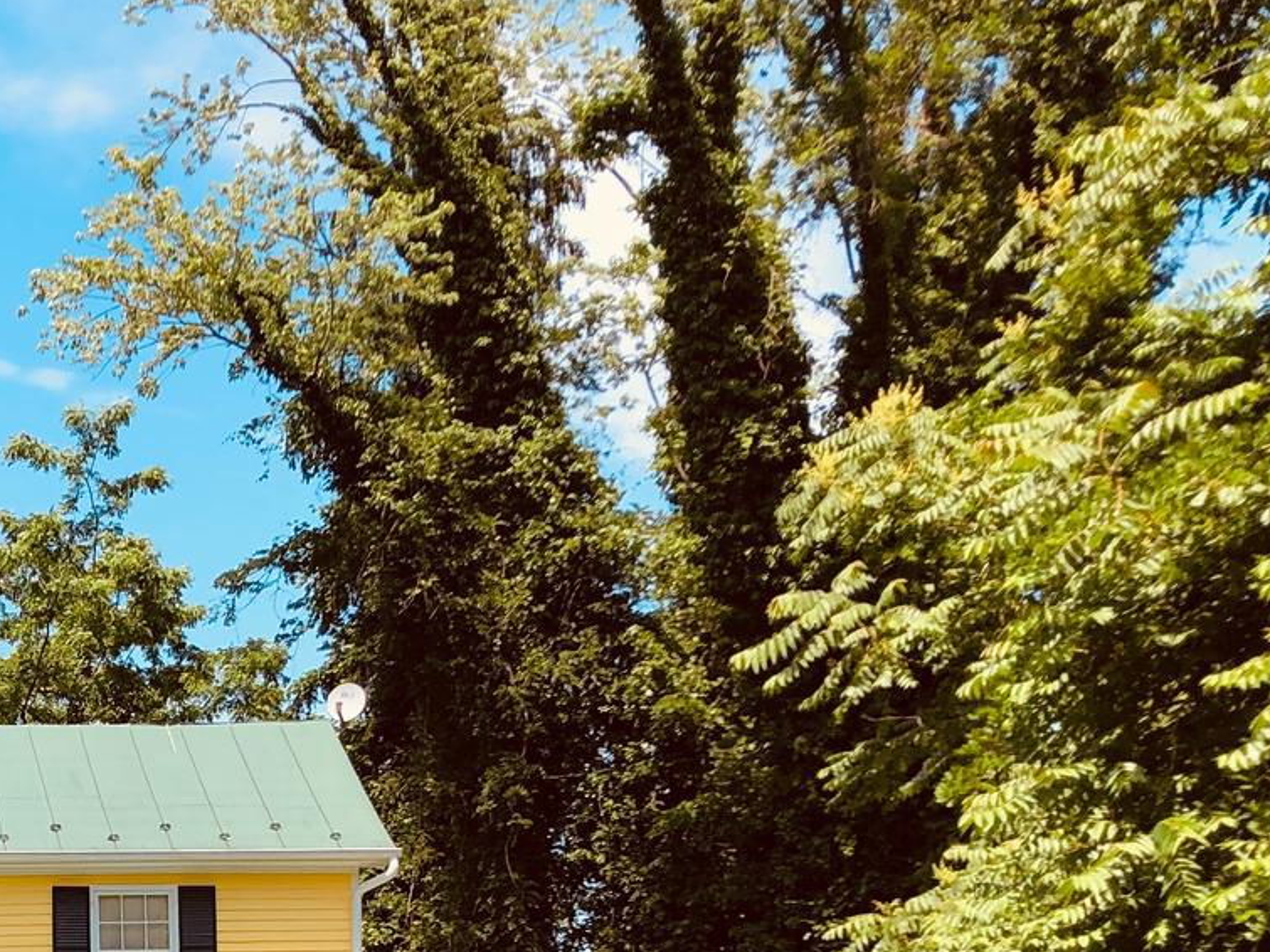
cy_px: 1144
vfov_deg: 18.4
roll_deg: +2.0
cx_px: -61
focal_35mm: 76
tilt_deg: +3.6
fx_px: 2788
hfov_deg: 24.3
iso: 20
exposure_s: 1/813
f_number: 1.8
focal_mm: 3.99
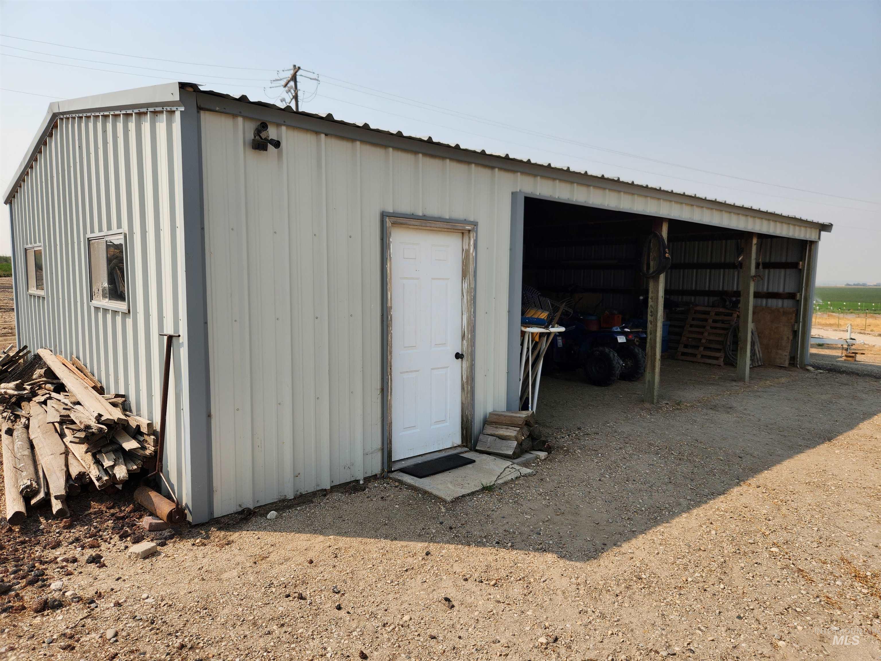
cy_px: 330
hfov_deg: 73.9
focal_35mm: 23
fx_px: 585
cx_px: 440
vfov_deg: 58.9
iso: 20
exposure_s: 1/1946
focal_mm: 5.4
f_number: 1.8
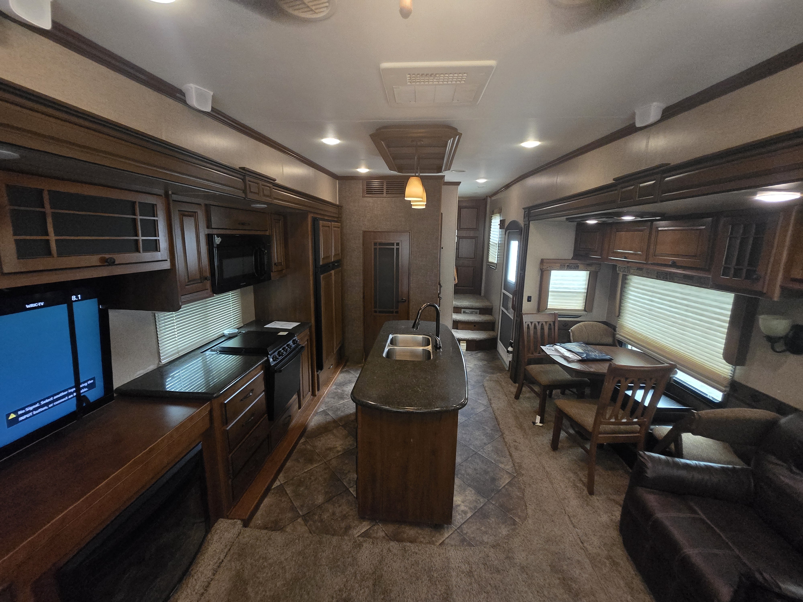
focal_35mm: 13
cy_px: 301
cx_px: 402
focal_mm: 1.7
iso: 1000
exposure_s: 1/60
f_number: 2.2
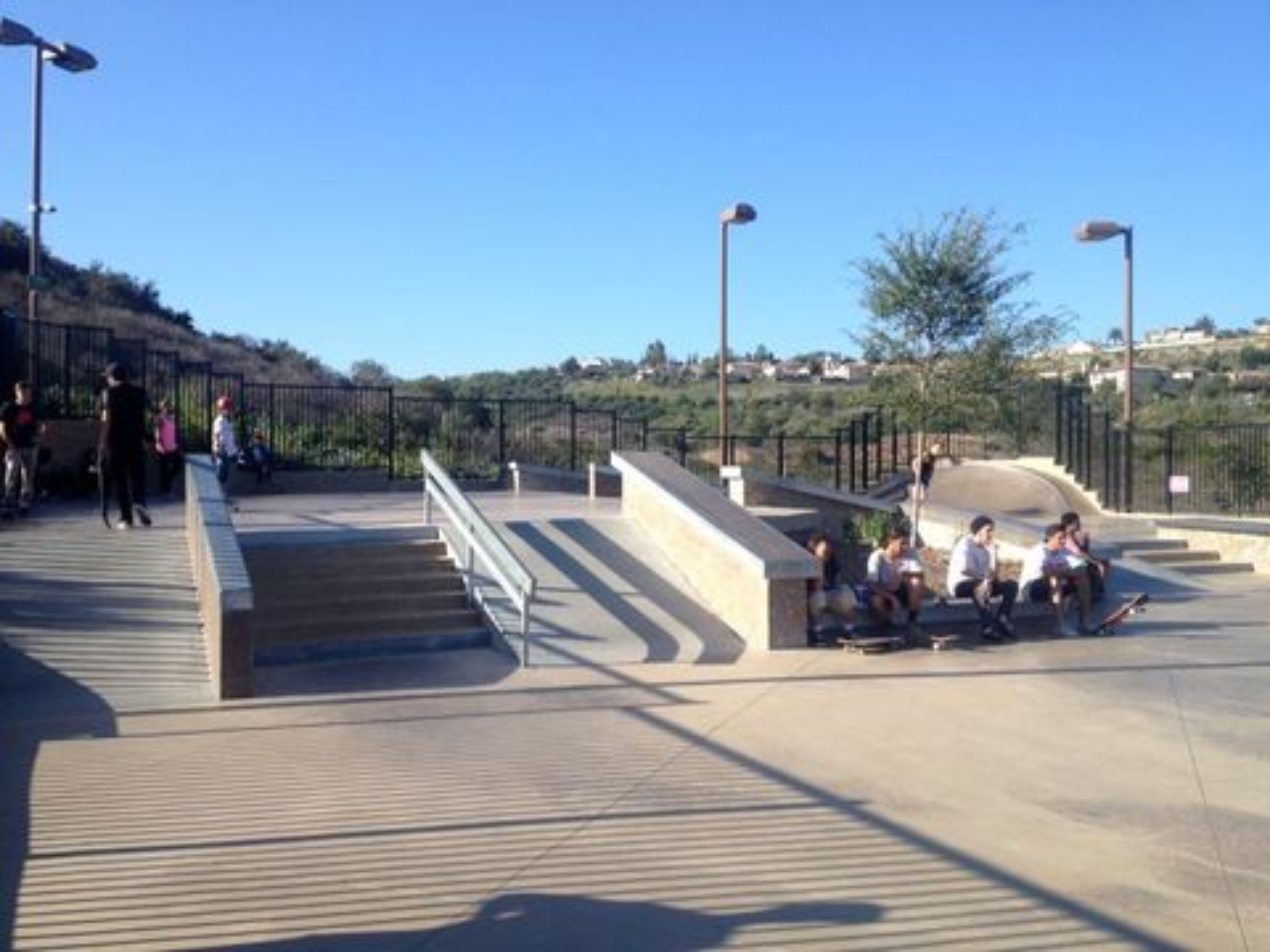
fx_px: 1284
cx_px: 635
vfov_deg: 40.7
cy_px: 476
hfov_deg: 52.6
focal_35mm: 35
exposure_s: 1/1062
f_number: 2.4
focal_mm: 4.28
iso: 50
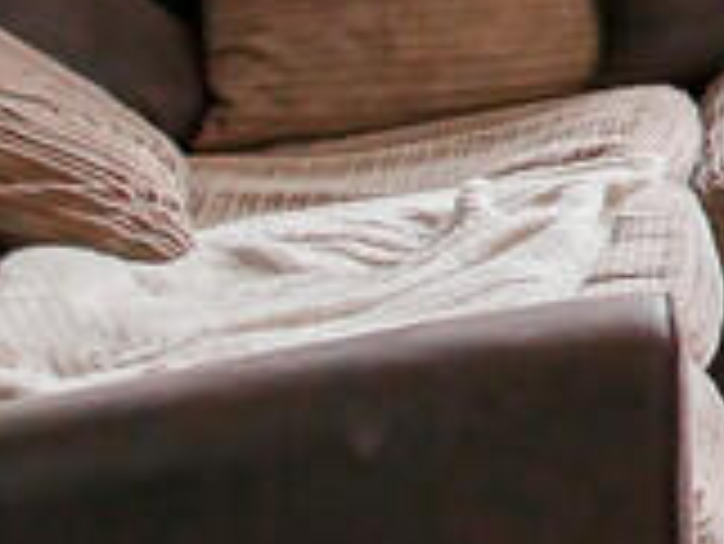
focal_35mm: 89
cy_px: -382
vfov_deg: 14.8
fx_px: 1863
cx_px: 2253
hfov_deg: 11.0
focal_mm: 7
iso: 1250
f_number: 4
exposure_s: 1/60
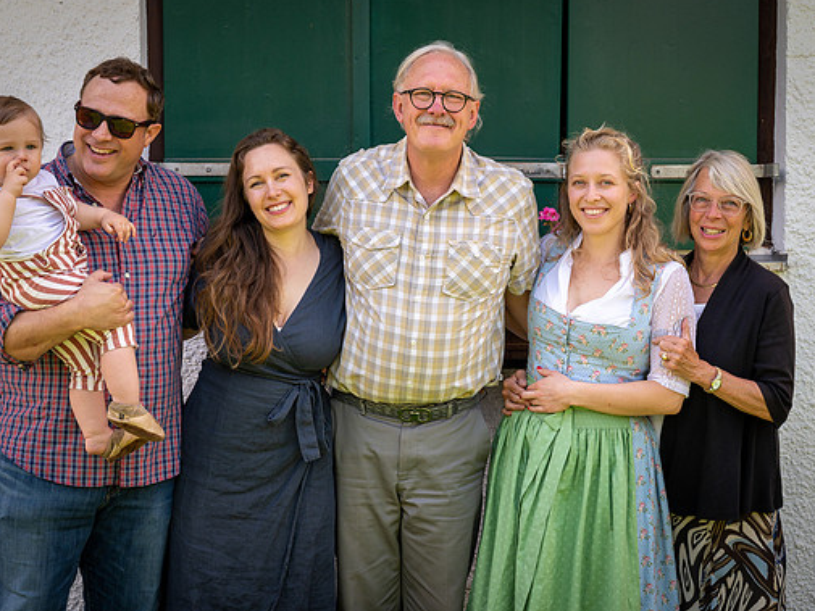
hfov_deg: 30.3
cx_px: 399
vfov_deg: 22.9
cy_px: 301
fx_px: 1507
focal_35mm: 64
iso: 250
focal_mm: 58
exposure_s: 1/200
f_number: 8
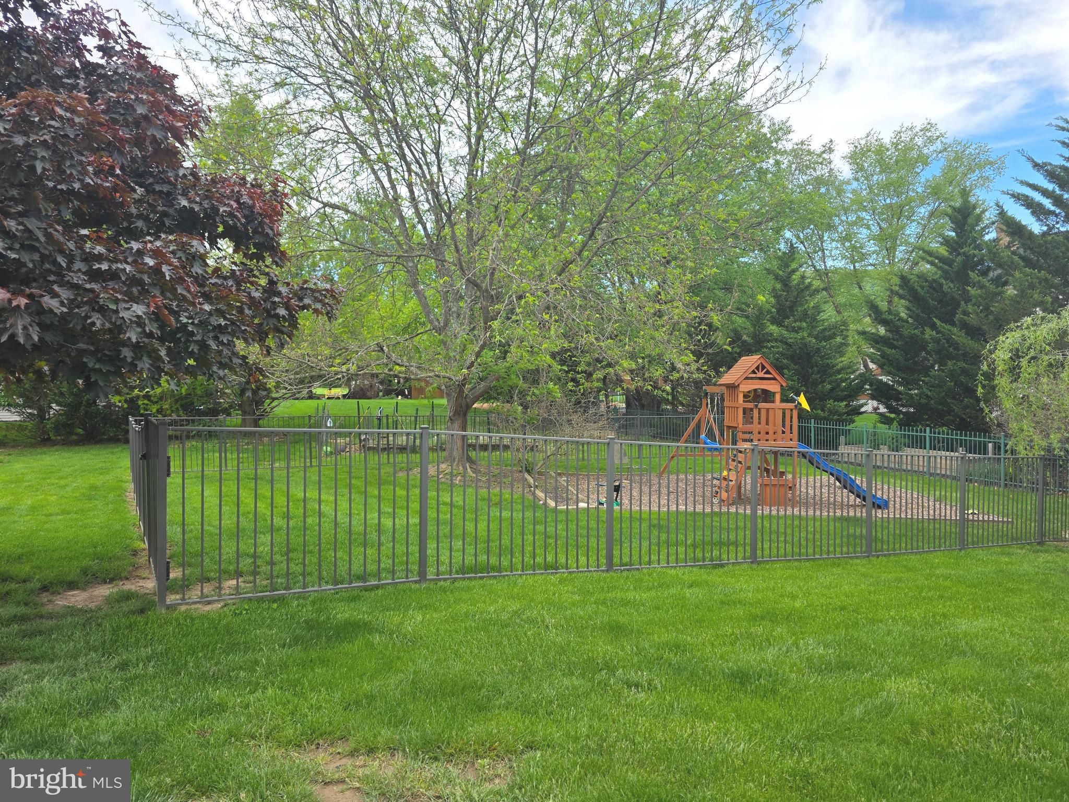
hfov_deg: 73.9
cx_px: 534
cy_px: 401
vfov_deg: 58.9
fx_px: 710
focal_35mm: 23
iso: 80
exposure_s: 1/3972
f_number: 1.7
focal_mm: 6.3
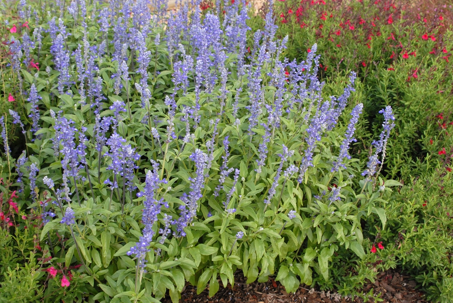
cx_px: 221
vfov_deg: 28.1
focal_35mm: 48
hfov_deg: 41.1
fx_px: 604
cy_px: 162
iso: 400
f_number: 7.1
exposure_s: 1/200
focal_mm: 28
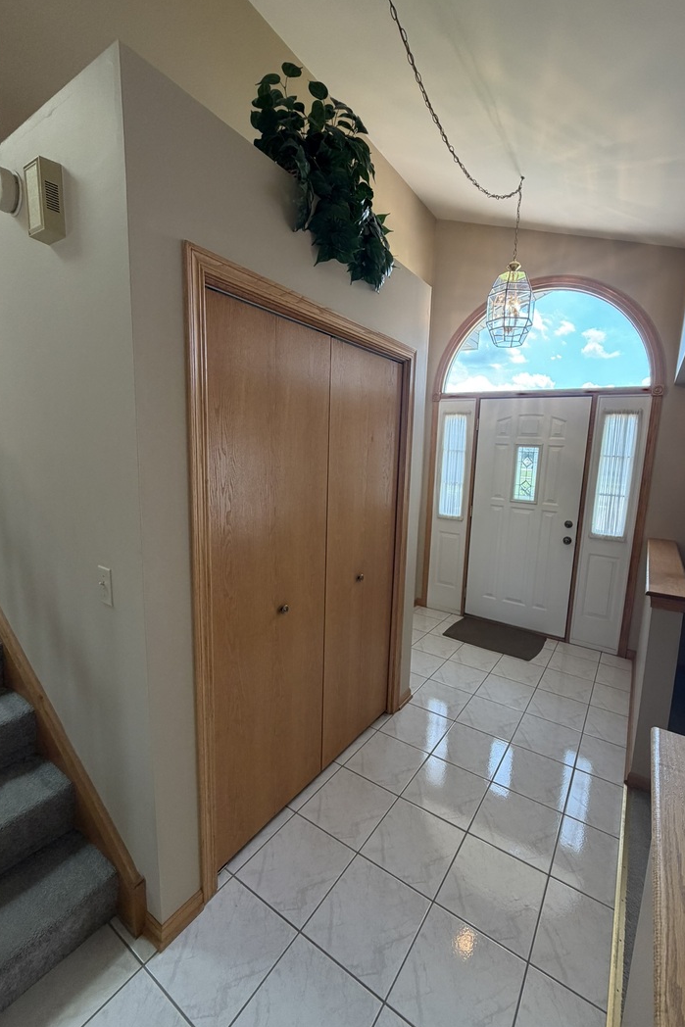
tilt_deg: -8.8
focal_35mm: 15
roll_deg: -2.6
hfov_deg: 77.0
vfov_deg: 100.4
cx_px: 384
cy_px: 516
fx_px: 428
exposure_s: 1/120
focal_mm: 2.22
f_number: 2.2
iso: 160
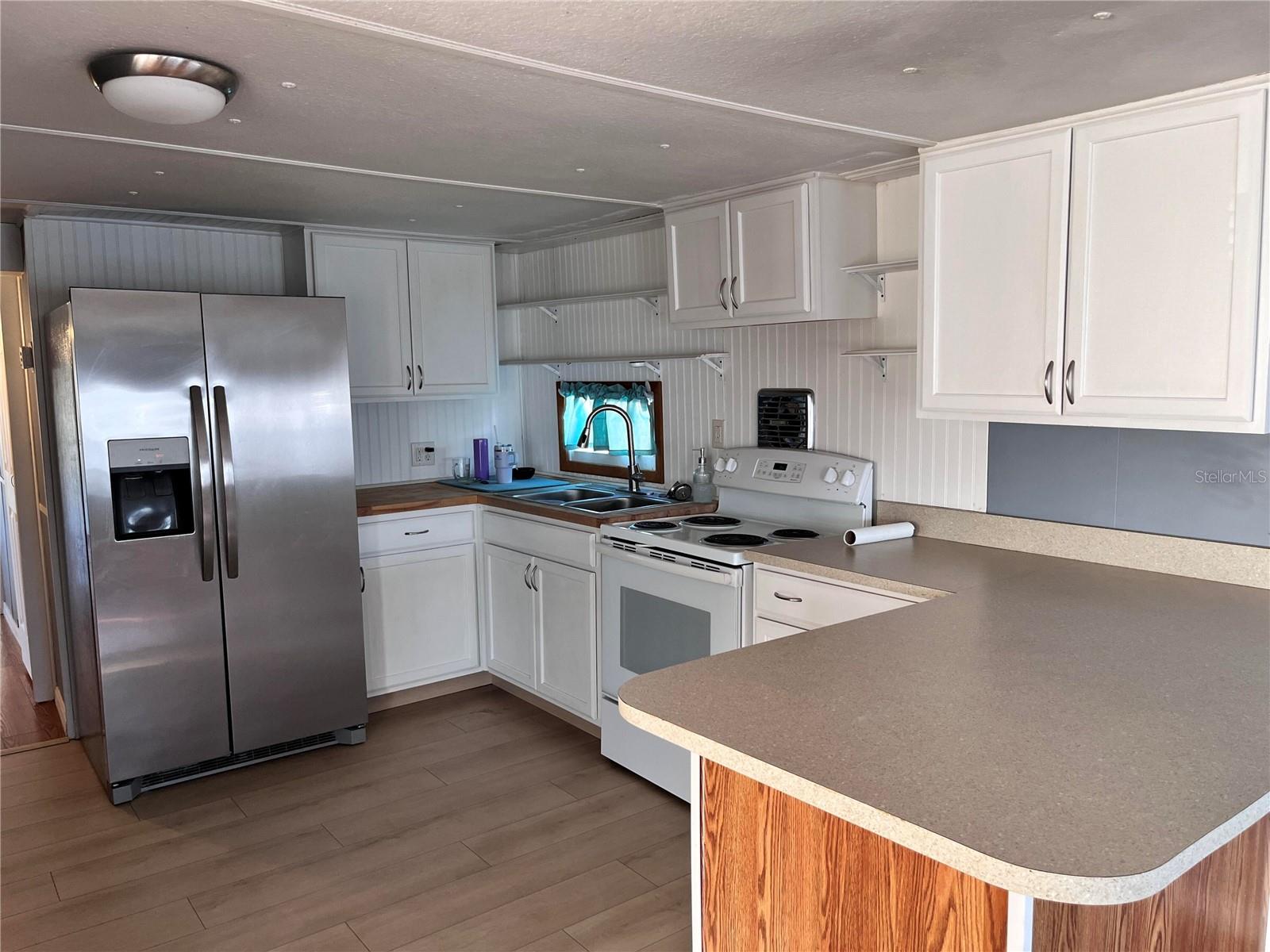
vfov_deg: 53.1
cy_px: 476
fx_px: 954
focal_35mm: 26
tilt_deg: -6.6
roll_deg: +0.8
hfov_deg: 67.3
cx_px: 635
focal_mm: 5.1
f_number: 1.6
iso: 125
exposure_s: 1/106
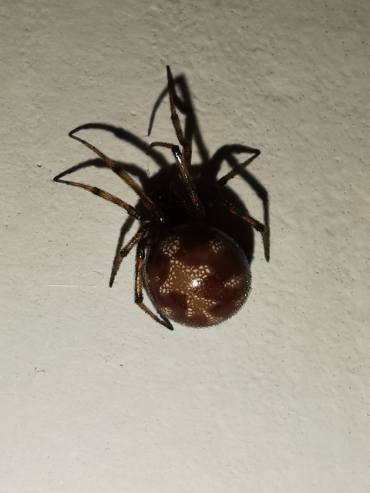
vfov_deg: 40.4
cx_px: 185
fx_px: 670
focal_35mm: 47
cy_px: 246
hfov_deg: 30.9
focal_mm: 2.26
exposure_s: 1/132
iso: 50
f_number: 2.2
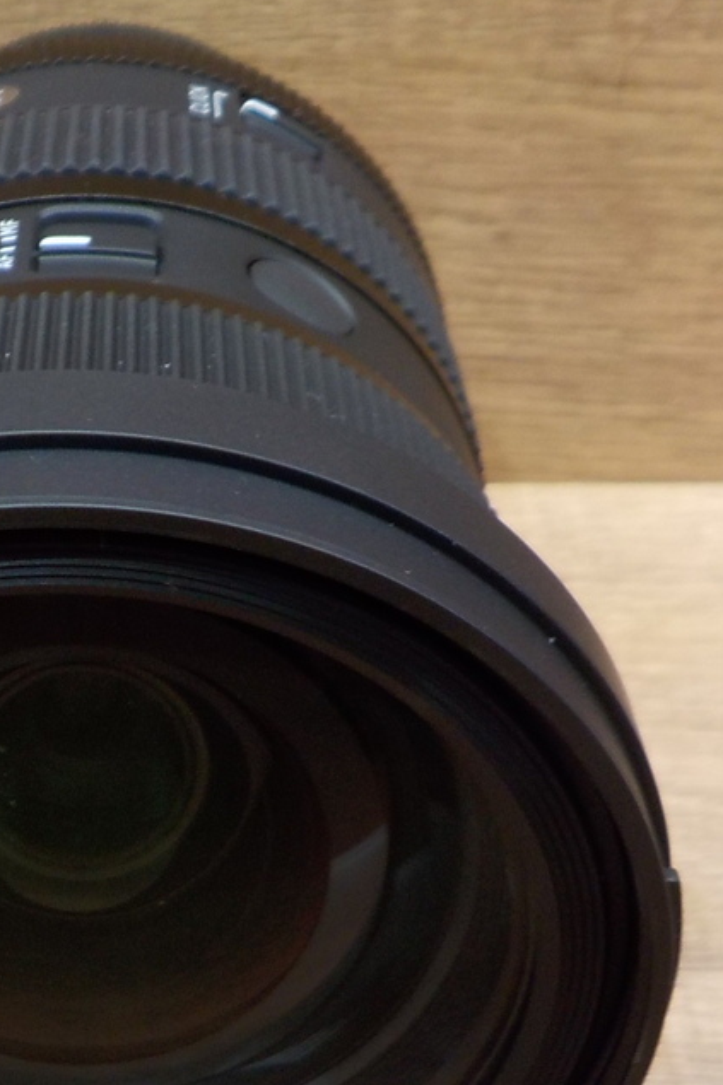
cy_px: 733
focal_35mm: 59
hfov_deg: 22.4
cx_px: 73
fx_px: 1778
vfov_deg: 33.6
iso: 180
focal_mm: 4.1
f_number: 3.3
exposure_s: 1/30
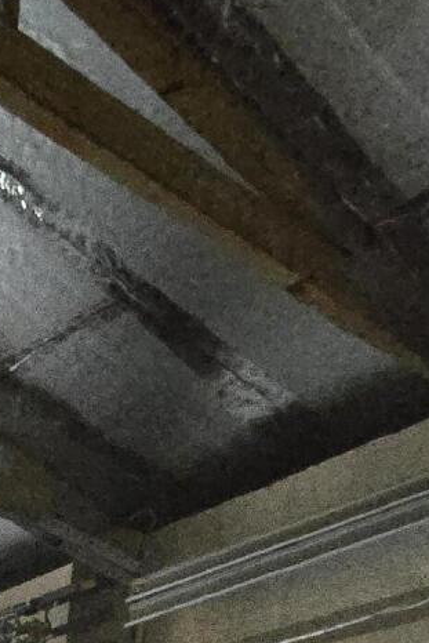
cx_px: -509
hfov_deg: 16.0
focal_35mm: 58
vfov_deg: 20.0
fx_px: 1036
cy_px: 1252
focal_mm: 2.2
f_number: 2.2
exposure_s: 1/24
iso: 4000
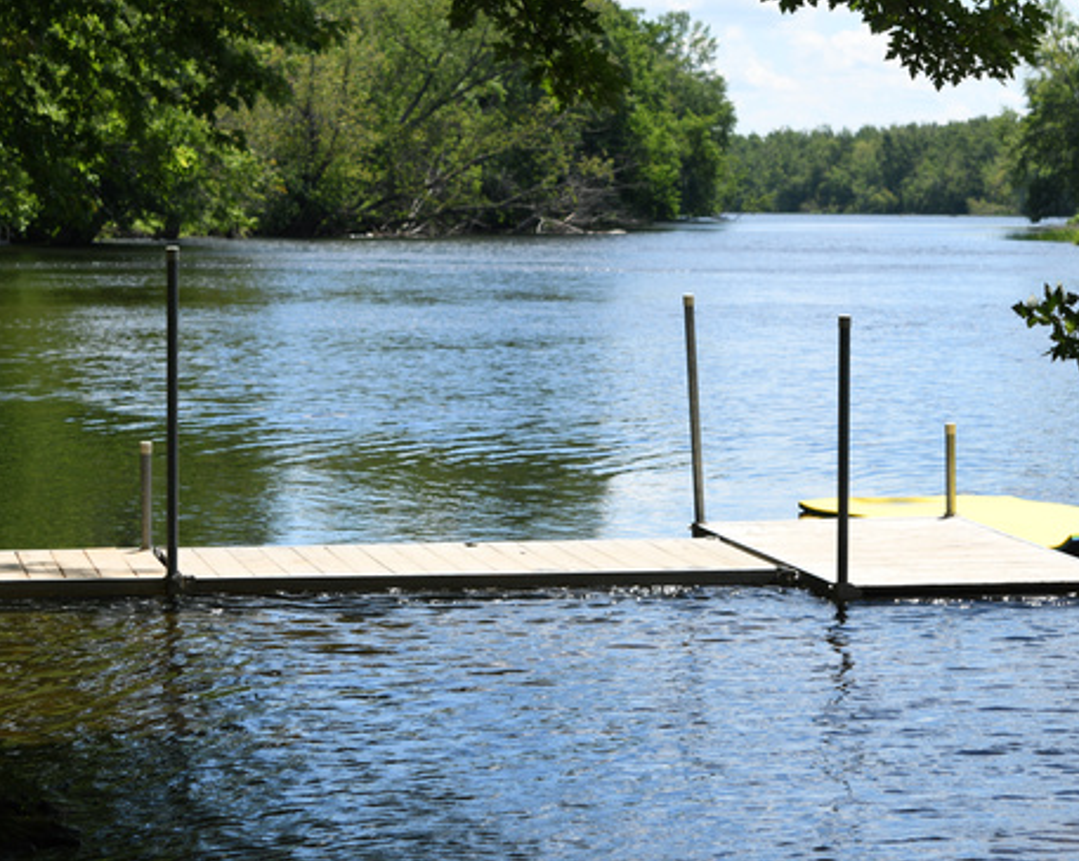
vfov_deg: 13.9
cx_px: 569
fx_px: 3542
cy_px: 427
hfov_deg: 17.3
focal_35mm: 111
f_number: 7.1
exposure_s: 1/250
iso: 80
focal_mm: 60
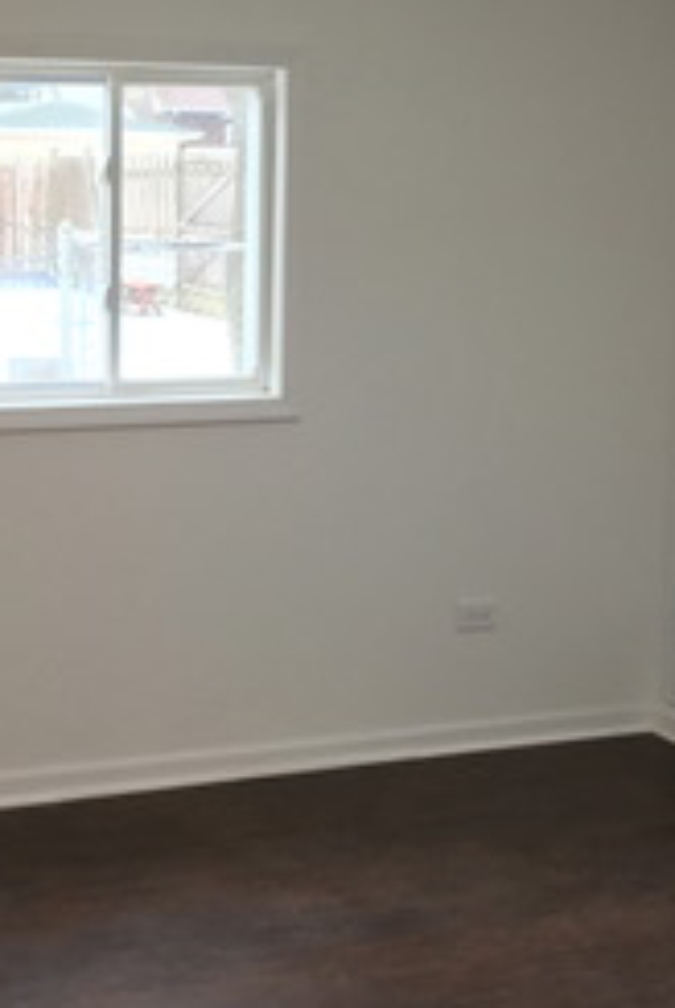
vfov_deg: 33.7
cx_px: 111
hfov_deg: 22.7
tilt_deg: -5.8
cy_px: 387
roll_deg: -1.1
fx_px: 1655
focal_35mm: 59
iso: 160
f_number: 2.2
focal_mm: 4.15
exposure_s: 1/30
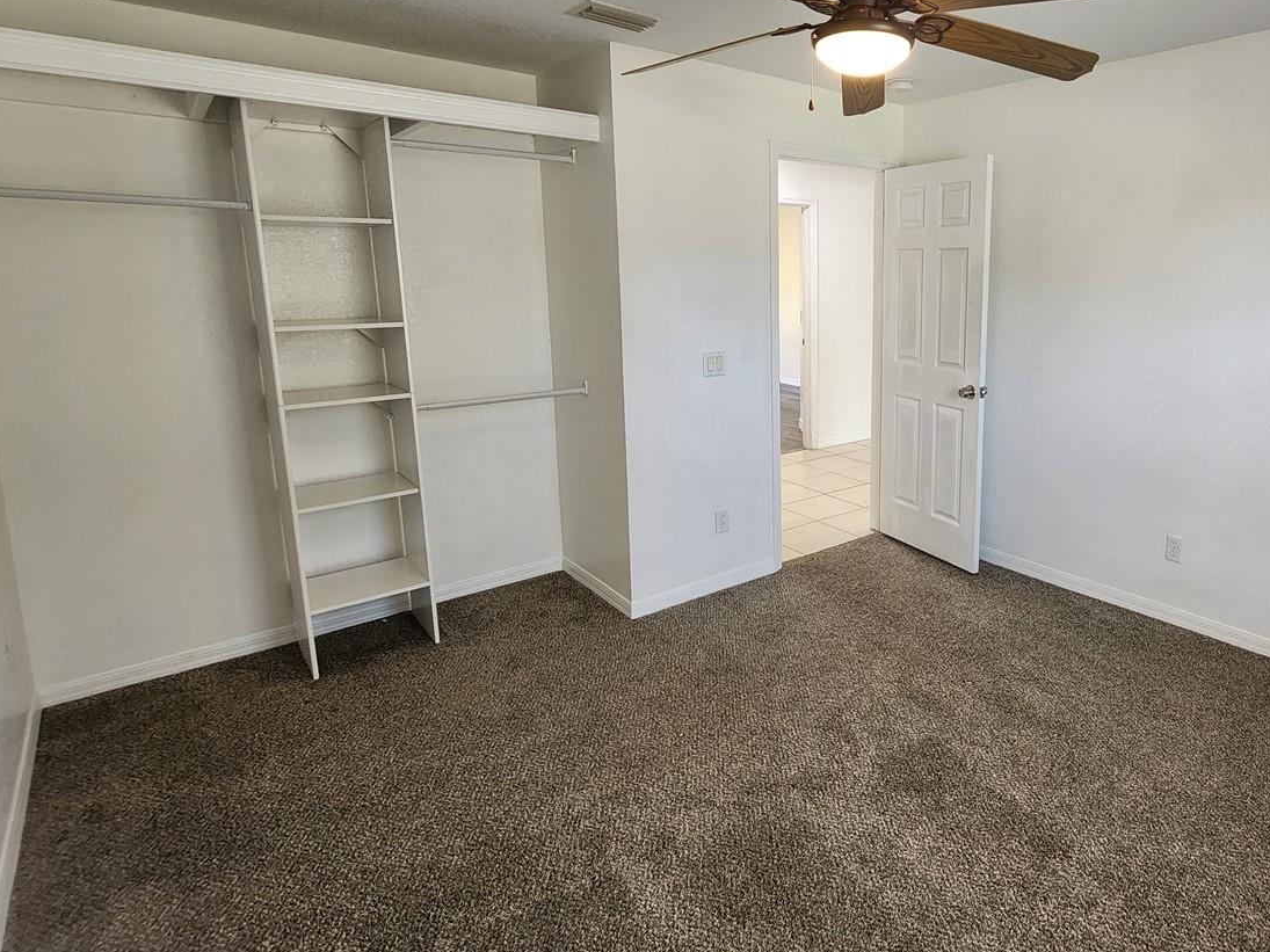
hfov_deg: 81.8
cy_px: 394
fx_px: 697
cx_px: 848
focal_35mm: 19
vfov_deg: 68.2
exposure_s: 1/60
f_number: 2.2
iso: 250
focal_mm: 2.2
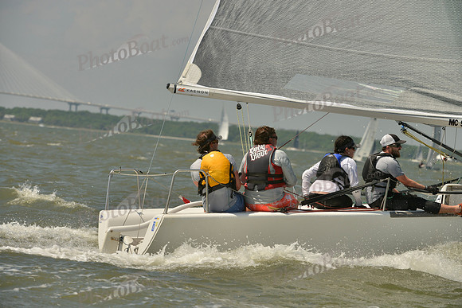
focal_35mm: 220
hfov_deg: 9.4
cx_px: 231
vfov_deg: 6.2
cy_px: 154
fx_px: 2824
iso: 280
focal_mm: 220
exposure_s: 1/1600
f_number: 9
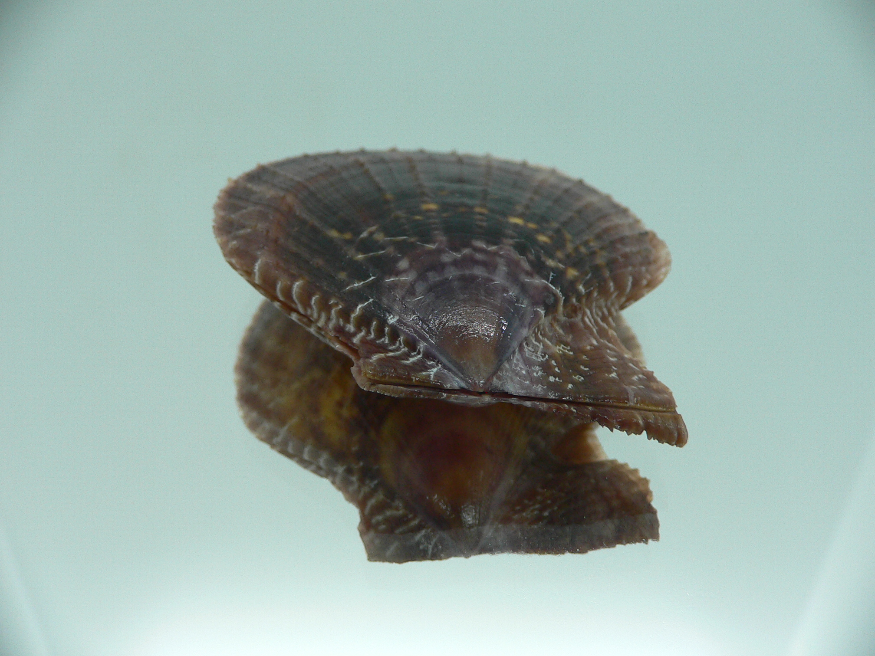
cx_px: 438
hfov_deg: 52.6
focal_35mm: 35
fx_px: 885
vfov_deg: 40.7
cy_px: 328
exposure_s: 1/60
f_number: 2.8
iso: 100
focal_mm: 4.6
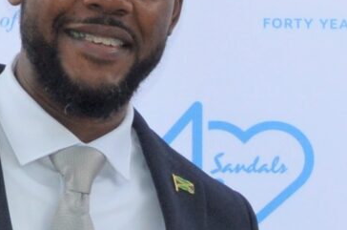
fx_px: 2433
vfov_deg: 5.3
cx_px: 500
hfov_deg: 8.0
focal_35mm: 253
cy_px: 368
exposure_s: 1/250
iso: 500
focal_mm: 24
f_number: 11
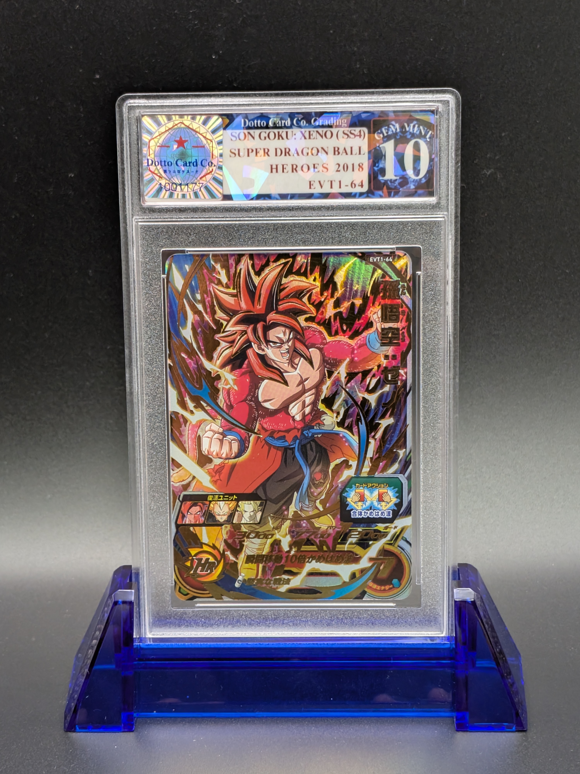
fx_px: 1095
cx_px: 290
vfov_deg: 38.9
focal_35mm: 49
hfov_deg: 29.7
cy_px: 387
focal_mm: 4.53
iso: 115
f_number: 1.7
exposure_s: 1/60
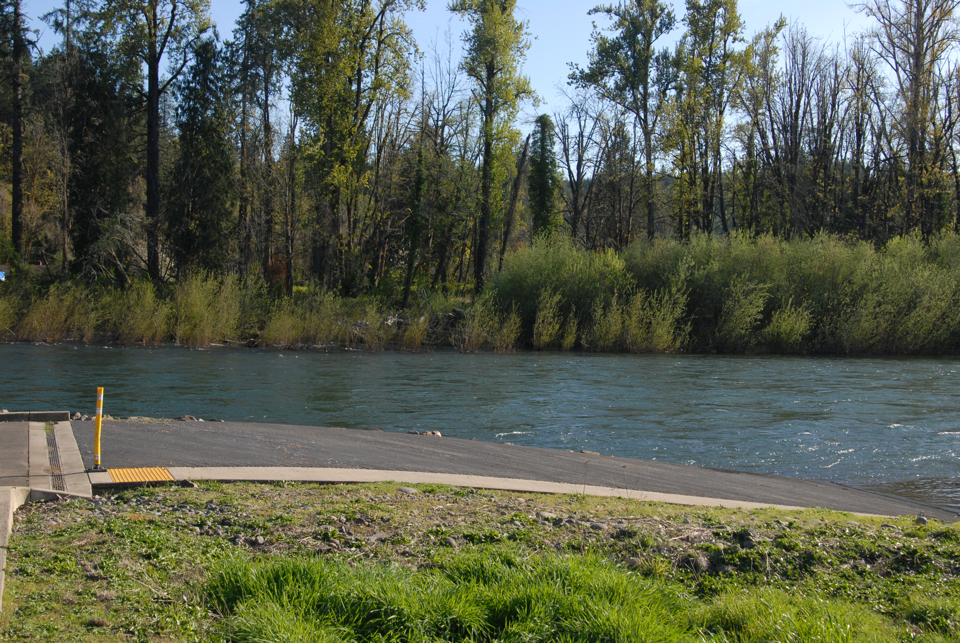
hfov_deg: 46.3
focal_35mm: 42
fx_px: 1121
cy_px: 322
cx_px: 480
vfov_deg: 32.0
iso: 200
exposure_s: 1/320
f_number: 7.1
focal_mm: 28
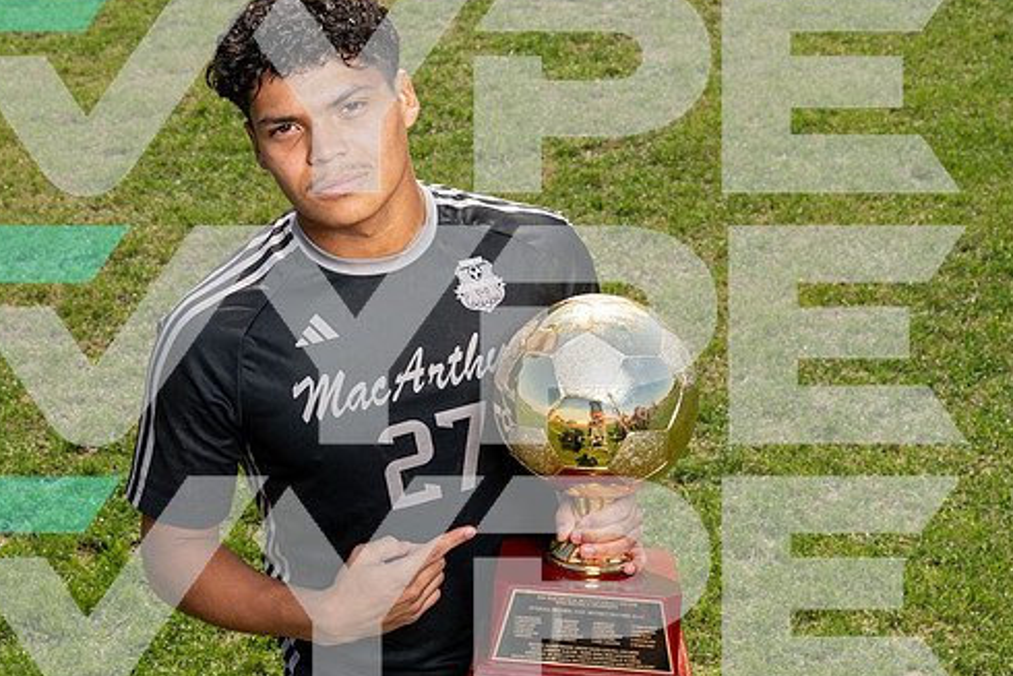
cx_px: 440
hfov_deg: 34.4
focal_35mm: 58
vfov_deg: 23.4
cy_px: 336
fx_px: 1632
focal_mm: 49
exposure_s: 1/200
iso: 100
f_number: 9
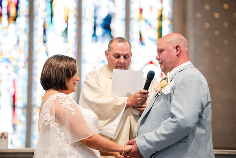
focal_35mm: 127
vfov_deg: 10.8
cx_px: 118
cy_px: 79
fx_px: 833
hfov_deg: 16.1
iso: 1600
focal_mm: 85
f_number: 1.6
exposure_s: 1/500
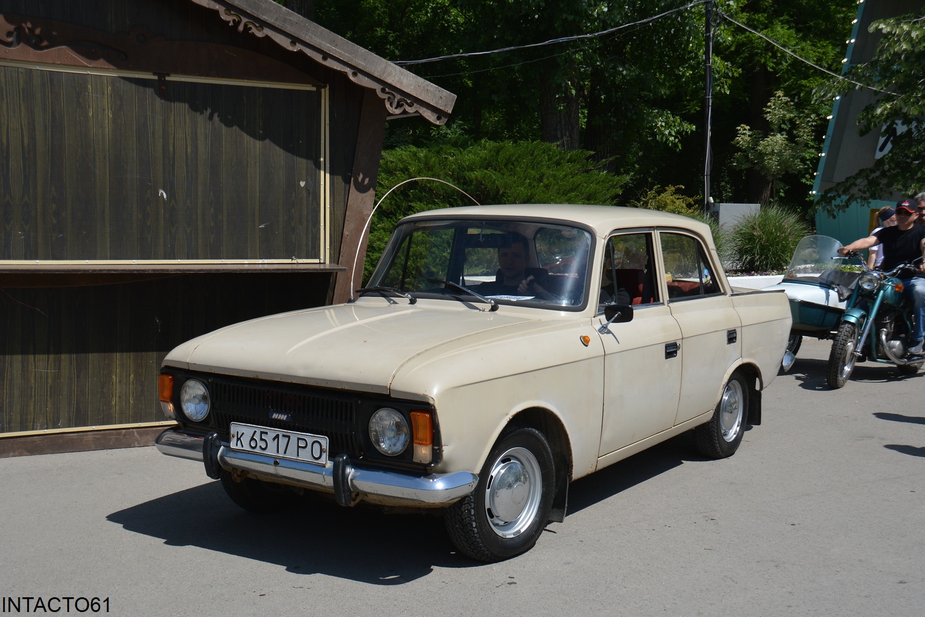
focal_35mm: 39
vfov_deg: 34.2
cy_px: 308
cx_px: 462
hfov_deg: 49.6
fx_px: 1002
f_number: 7.1
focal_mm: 26
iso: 400
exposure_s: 1/1600
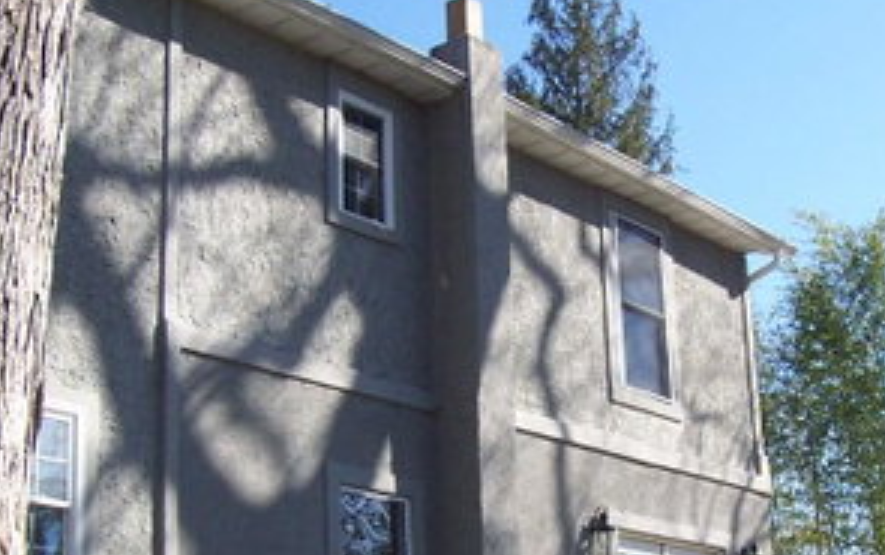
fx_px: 1642
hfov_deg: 29.7
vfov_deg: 19.0
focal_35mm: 68
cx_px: 651
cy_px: 435
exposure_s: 1/250
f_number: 5.6
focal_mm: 5.6
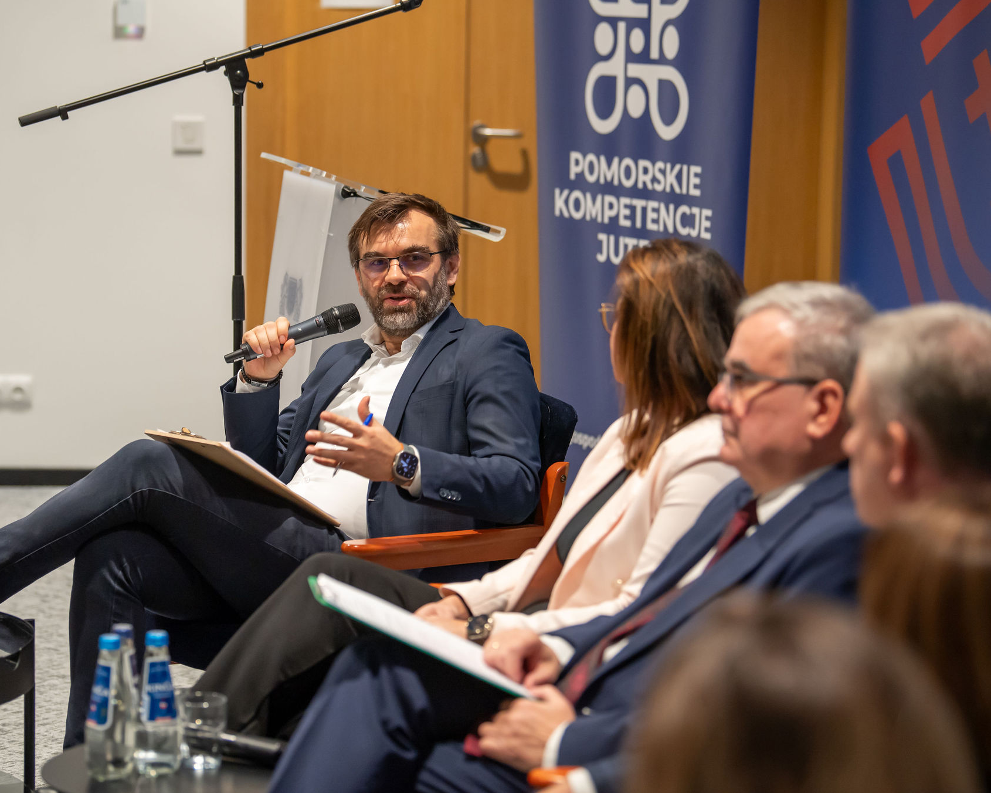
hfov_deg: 16.6
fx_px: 3402
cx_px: 395
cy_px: 395
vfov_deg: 13.3
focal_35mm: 116
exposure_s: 1/320
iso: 2200
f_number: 2.8
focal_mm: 102
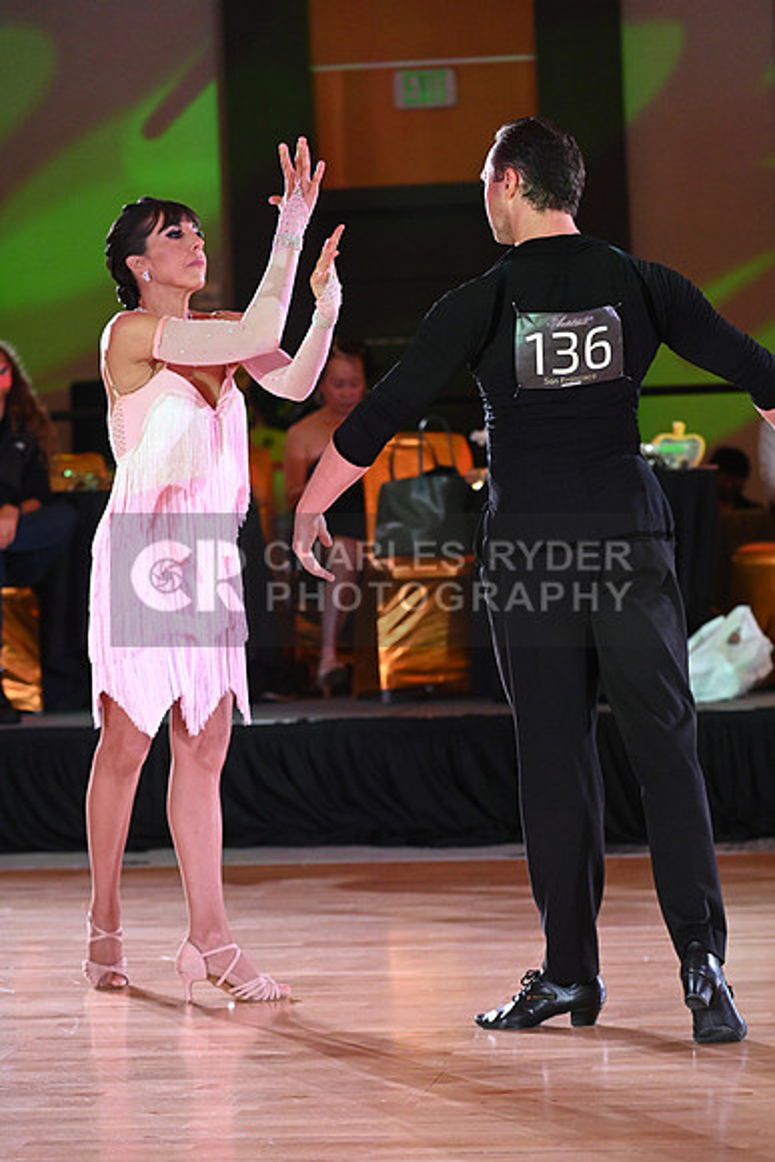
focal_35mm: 125
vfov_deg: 16.4
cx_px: 388
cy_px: 581
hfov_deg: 11.0
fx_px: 4034
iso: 5000
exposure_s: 1/400
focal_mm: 125
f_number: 4.5
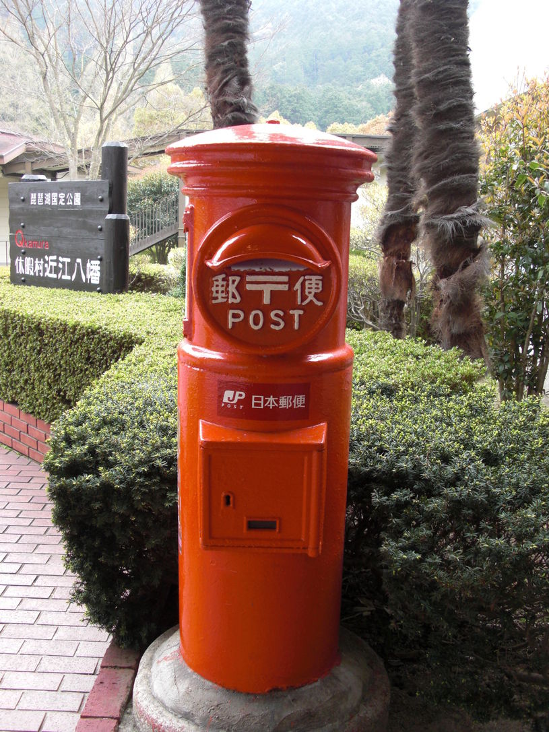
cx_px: 274
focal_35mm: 36
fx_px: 761
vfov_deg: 51.4
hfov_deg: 39.6
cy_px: 366
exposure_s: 1/80
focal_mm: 6.3
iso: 100
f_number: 2.8
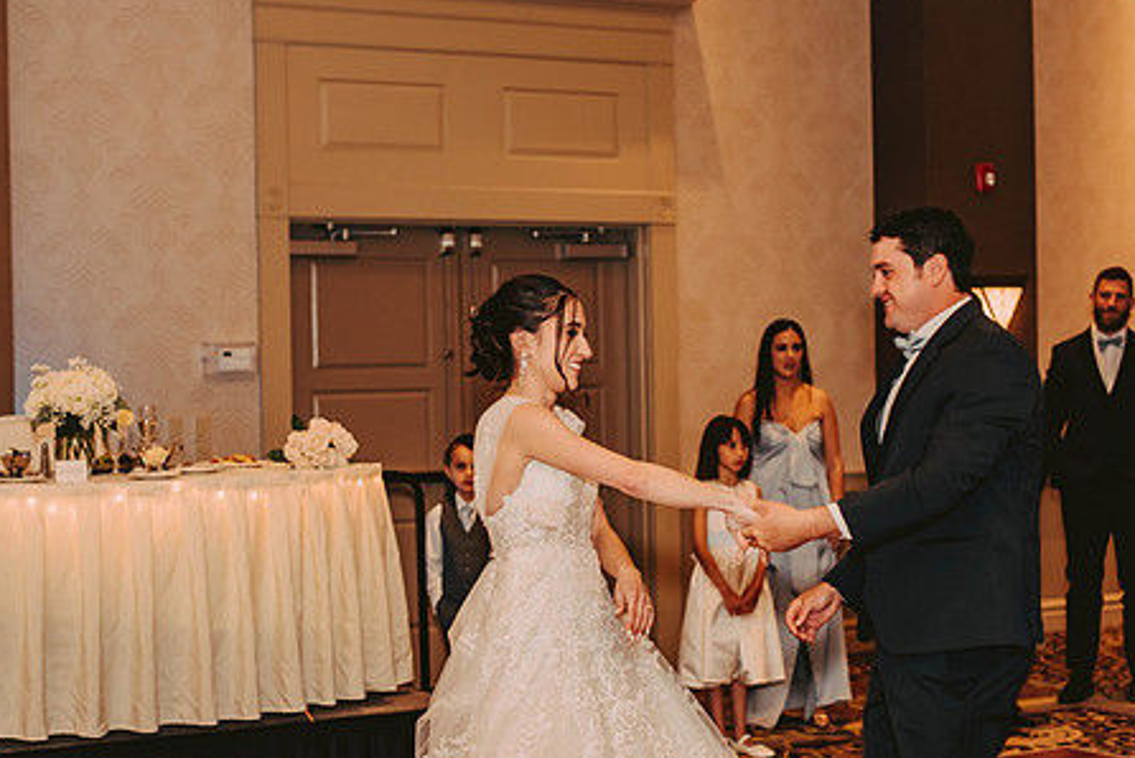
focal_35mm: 65
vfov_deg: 20.9
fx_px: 2051
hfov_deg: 30.9
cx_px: 501
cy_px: 434
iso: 800
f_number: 2.5
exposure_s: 1/125
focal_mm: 50
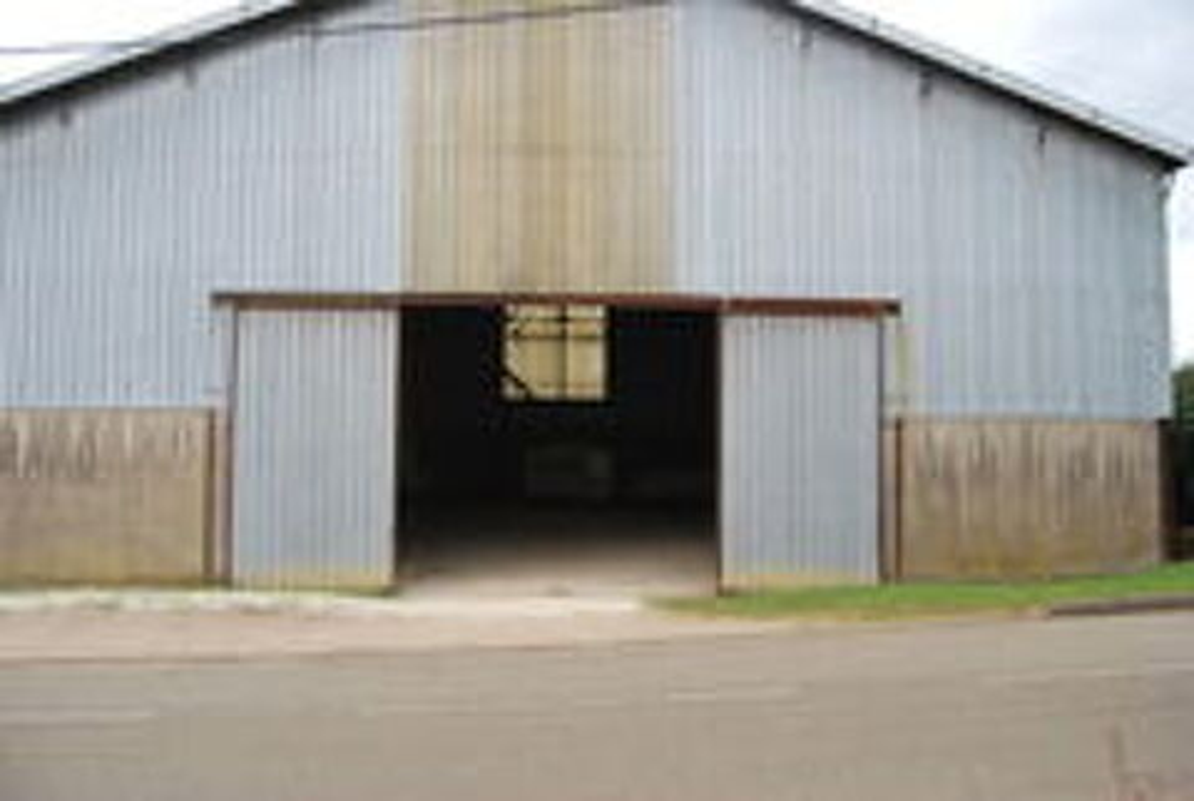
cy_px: 400
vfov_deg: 48.1
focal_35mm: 27
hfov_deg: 67.3
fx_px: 897
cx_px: 597
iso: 200
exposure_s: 1/100
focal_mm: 18
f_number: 5
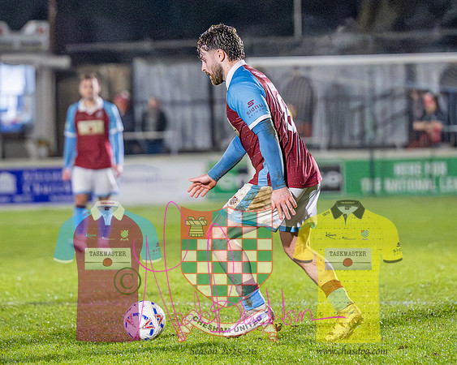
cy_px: 177
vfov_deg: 4.4
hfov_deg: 5.5
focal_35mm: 352
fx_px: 4763
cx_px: 171
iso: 8000
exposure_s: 1/1250
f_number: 2.8
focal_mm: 150
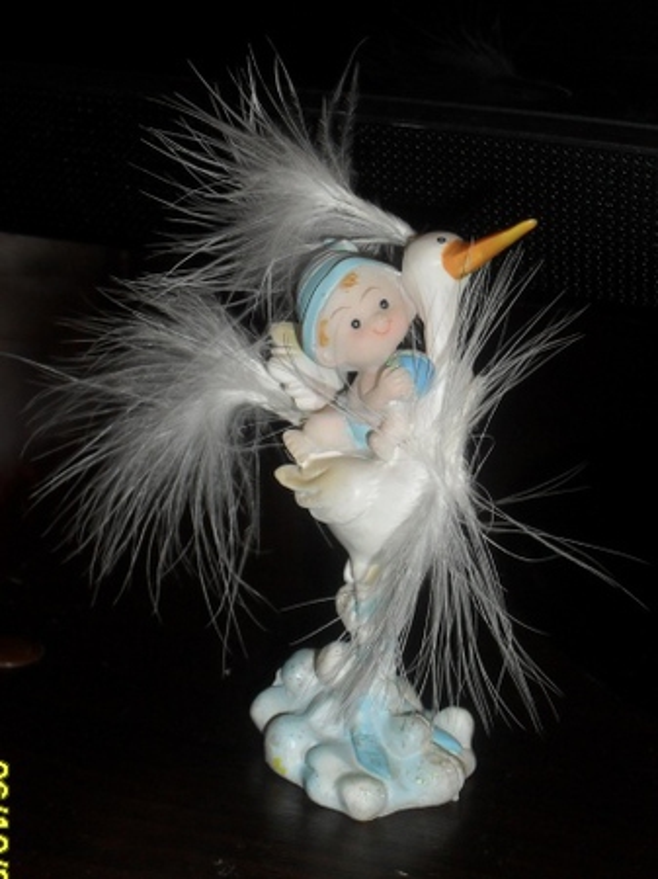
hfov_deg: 25.6
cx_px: 329
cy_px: 440
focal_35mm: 57
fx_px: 1446
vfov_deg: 33.8
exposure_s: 1/60
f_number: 4.3
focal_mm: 10.1
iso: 200
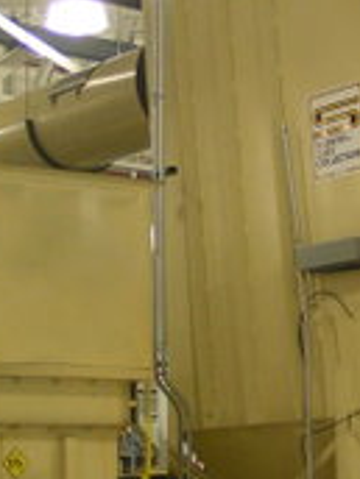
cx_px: 416
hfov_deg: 12.1
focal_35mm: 120
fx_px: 1664
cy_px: 281
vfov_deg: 16.4
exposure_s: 1/50
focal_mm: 6.6
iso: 125
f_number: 2.8
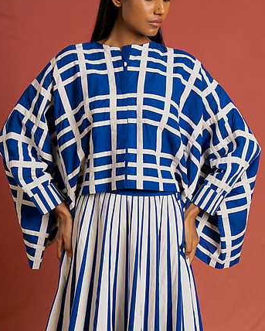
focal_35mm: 46
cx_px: 131
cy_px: 132
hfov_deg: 32.8
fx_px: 450
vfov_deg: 40.1
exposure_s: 1/200
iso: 1250
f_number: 3.2
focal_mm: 40
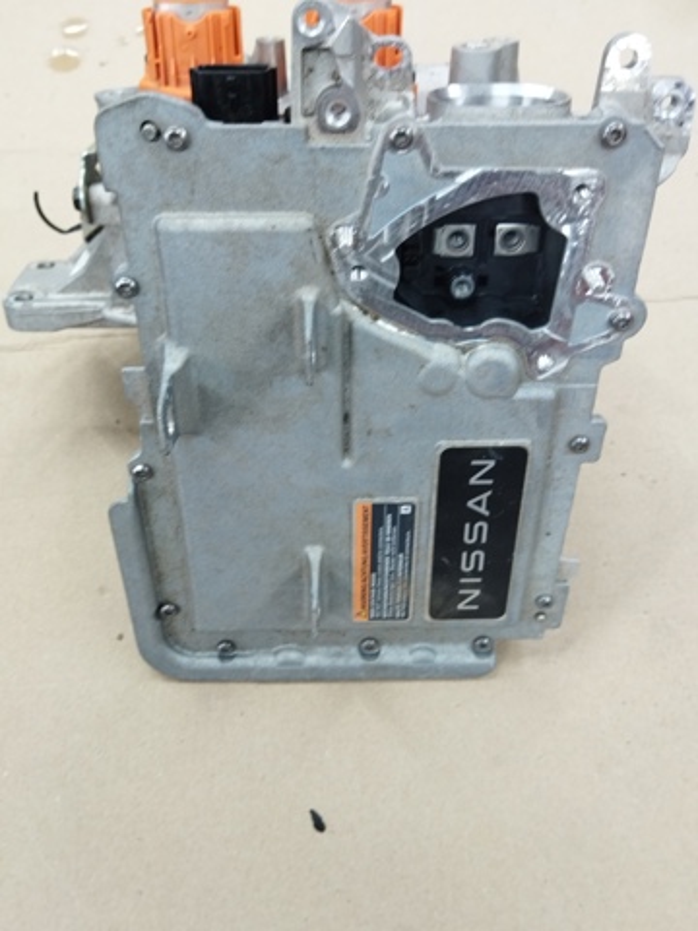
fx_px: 726
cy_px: 466
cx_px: 349
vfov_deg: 65.3
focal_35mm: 27
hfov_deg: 51.4
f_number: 1.79
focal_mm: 4.71
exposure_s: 1/50
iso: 175
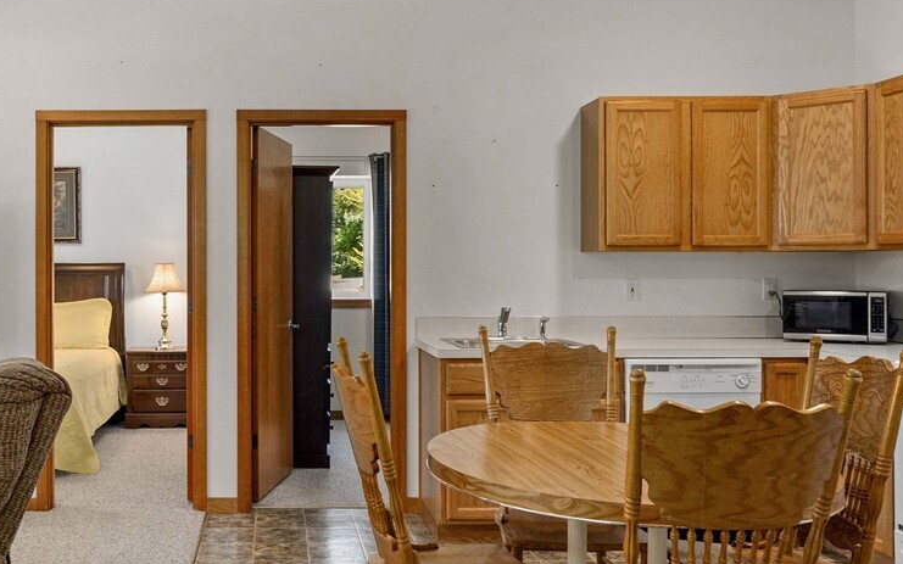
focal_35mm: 35
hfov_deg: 53.8
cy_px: 261
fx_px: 861
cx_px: 277
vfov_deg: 36.3
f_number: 5.6
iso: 2500
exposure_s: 1/30
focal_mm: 15
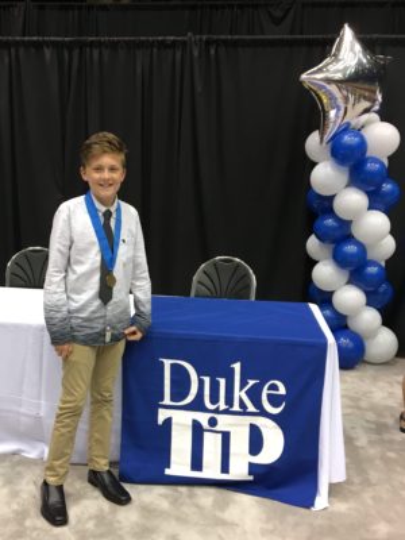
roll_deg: -1.1
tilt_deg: -12.9
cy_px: 270
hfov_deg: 48.2
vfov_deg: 61.7
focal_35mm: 29
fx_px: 452
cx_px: 202
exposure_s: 1/30
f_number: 2.2
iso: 25
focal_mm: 4.15
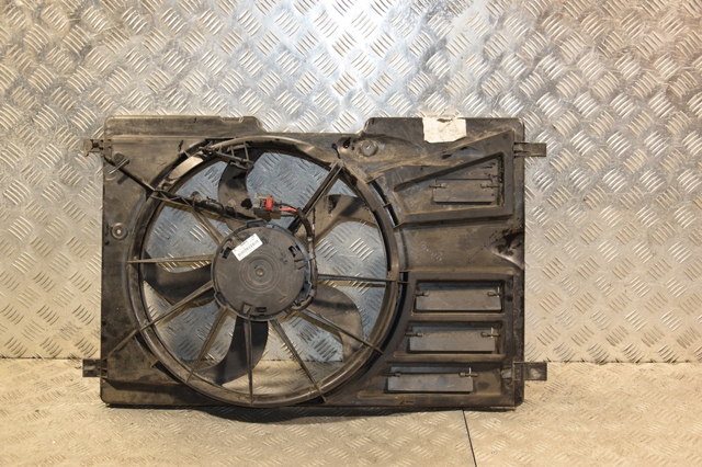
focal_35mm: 45
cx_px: 351
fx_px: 877
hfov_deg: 43.6
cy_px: 234
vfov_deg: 29.8
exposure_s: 1/125
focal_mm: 30
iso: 800
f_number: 5
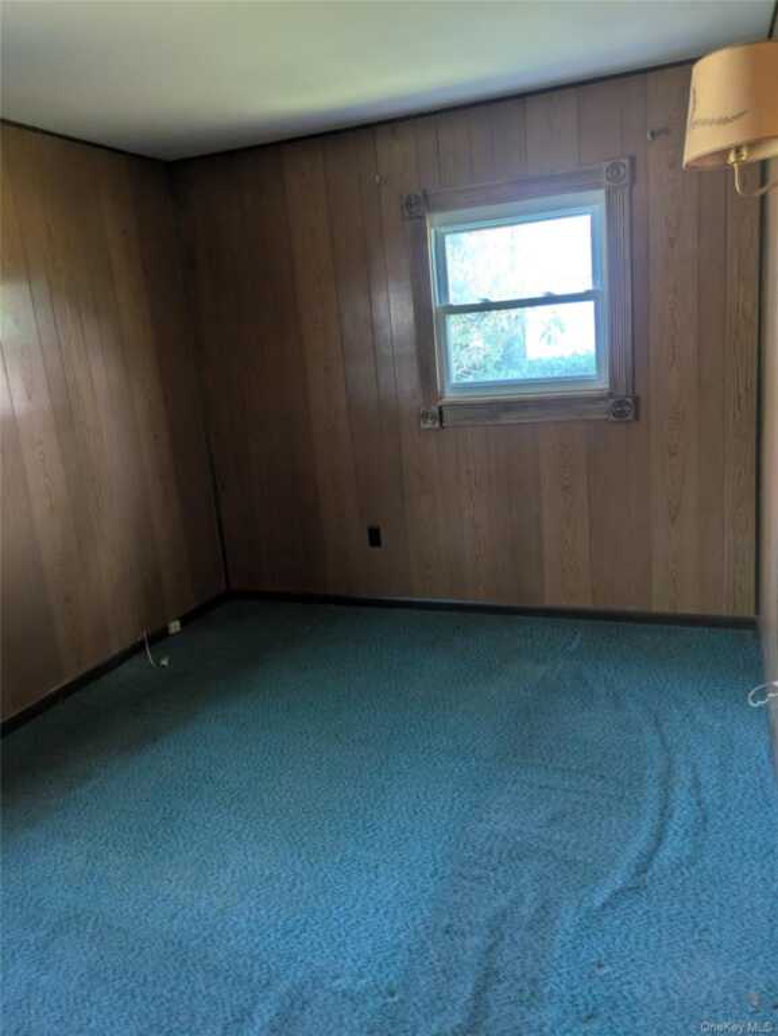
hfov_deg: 54.9
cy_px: 518
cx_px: 389
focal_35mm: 25
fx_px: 748
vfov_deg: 69.4
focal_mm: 5.43
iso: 78
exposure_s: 1/30
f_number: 1.89
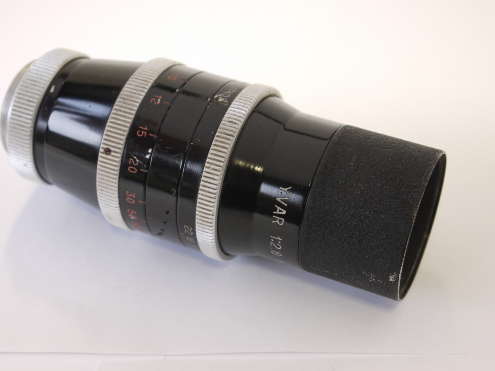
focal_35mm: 72
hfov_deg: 27.0
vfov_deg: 20.4
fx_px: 1030
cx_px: 248
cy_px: 186
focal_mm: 36
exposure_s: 1/10
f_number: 8
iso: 400
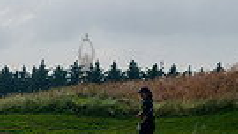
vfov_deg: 7.6
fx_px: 997
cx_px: -143
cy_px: 149
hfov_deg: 12.7
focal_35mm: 158
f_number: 5
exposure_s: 1/1000
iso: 100
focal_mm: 35
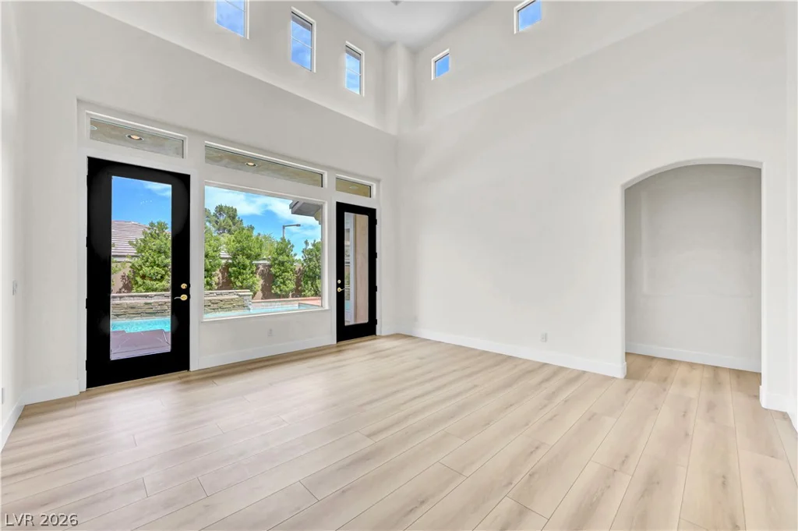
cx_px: 399
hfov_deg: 104.3
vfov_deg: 81.1
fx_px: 310
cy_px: 266
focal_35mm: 14
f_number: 9
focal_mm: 14
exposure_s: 1/160
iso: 400
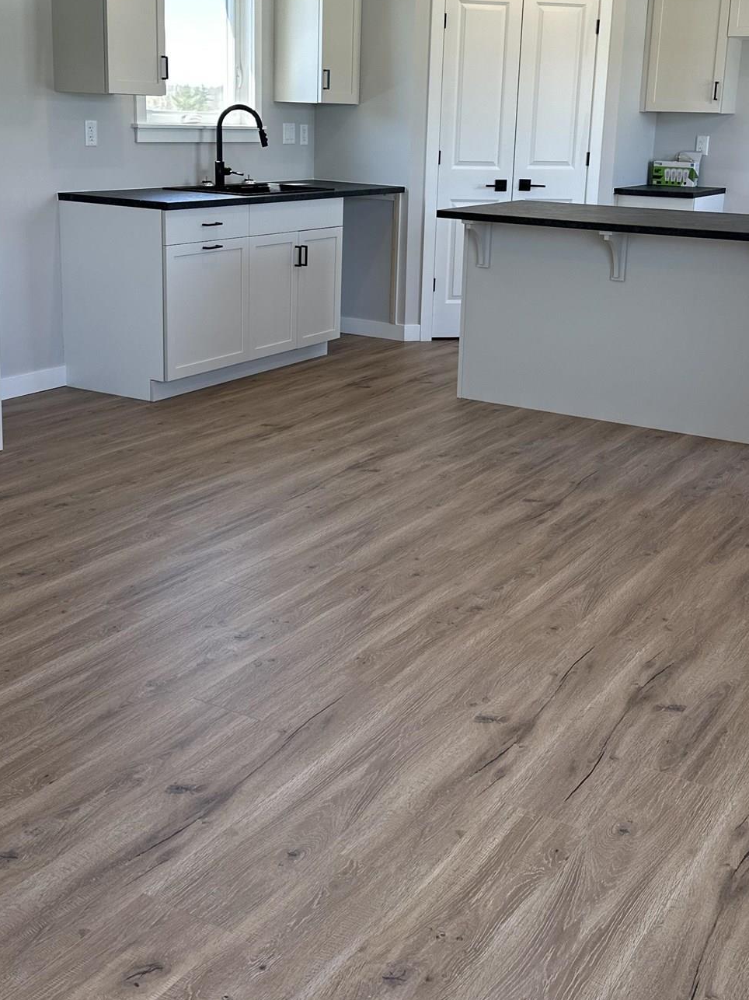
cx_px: 395
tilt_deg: -10.9
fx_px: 1241
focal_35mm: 43
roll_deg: -2.1
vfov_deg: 43.4
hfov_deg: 33.6
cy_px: 362
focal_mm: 6.86
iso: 80
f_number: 1.78
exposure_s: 1/161
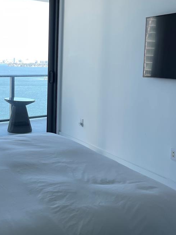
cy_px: 89
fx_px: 325
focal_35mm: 48
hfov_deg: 29.9
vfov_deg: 39.4
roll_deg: -1.0
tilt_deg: -6.1
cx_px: 49
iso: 32
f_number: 1.6
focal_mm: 5.1
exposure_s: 1/518
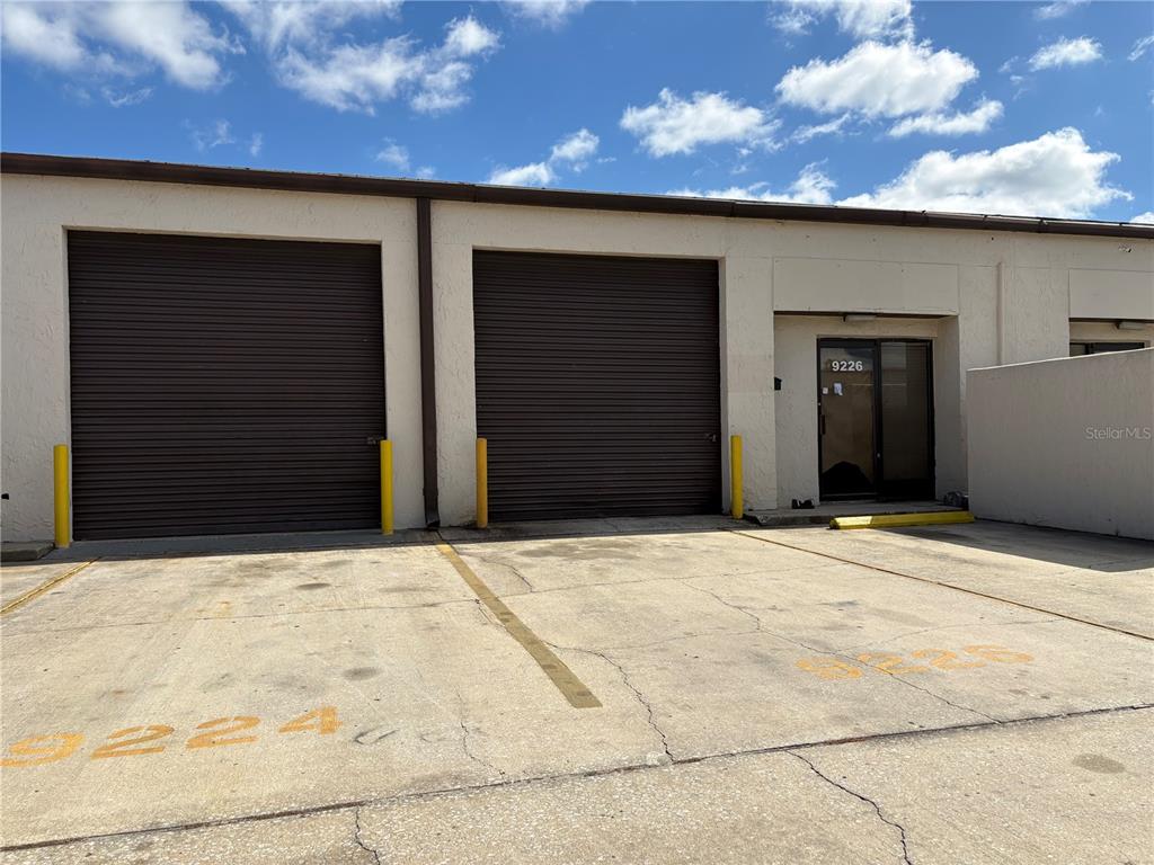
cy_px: 432
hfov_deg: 67.3
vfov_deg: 53.1
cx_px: 577
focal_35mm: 26
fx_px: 867
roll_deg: +1.5
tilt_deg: +0.4
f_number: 1.6
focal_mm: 5.96
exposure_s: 1/4608
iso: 50
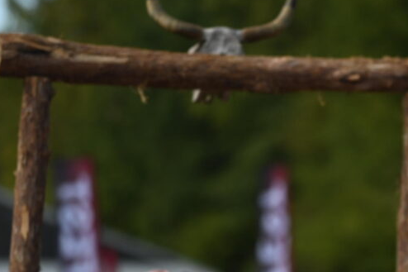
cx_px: 391
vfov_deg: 3.9
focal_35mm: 350
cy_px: 235
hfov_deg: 5.9
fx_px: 3965
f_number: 1.8
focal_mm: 135
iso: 200
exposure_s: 1/5000
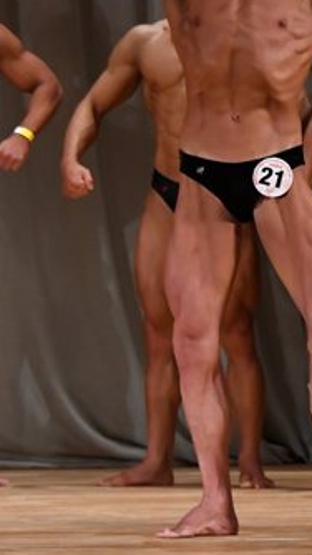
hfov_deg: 2.2
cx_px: 459
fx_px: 8041
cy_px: 181
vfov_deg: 3.9
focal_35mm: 547
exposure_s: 1/400
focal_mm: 150
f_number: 5.6
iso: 3200
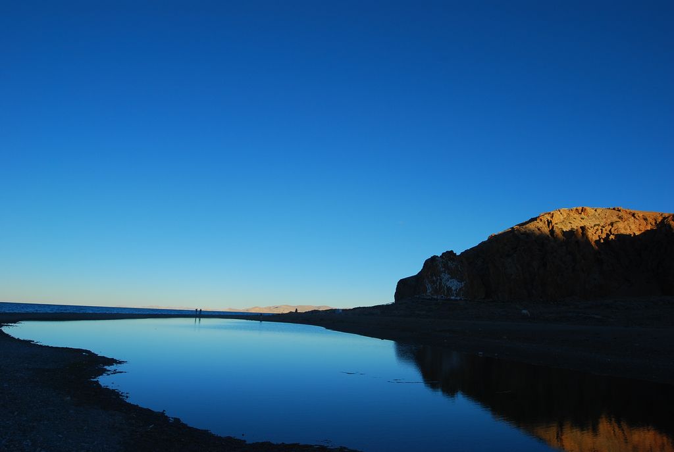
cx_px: 337
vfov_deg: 53.3
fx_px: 450
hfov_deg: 73.6
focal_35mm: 24
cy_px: 226
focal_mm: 16
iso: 160
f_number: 9
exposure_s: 1/160
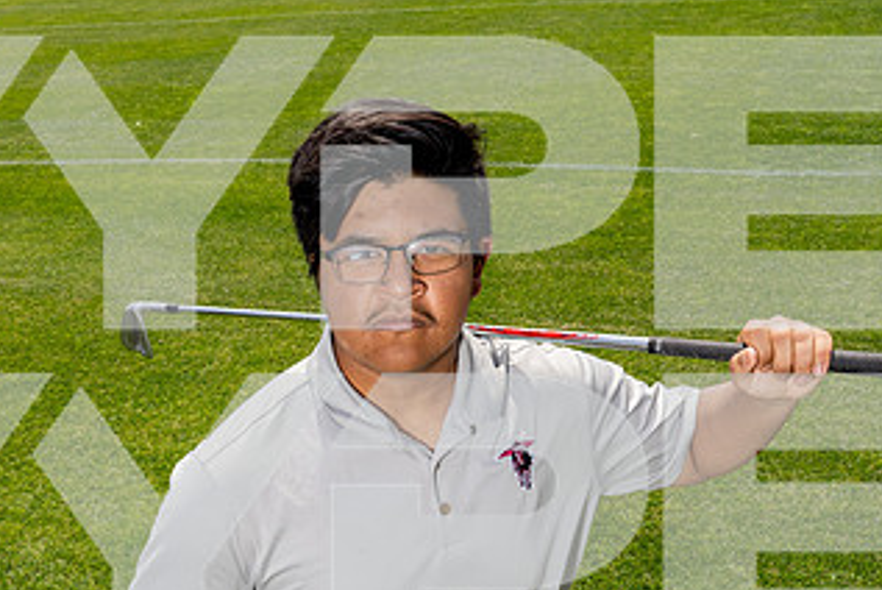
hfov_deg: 37.0
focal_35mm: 53
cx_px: 275
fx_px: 1300
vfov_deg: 24.9
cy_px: 522
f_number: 11
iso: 200
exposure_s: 1/250
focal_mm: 29
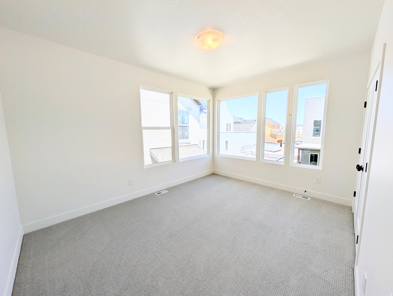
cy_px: 148
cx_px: 196
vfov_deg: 94.6
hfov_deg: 110.5
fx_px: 136
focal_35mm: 12
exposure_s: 1/2252
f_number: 1.7
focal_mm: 2.02
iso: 57
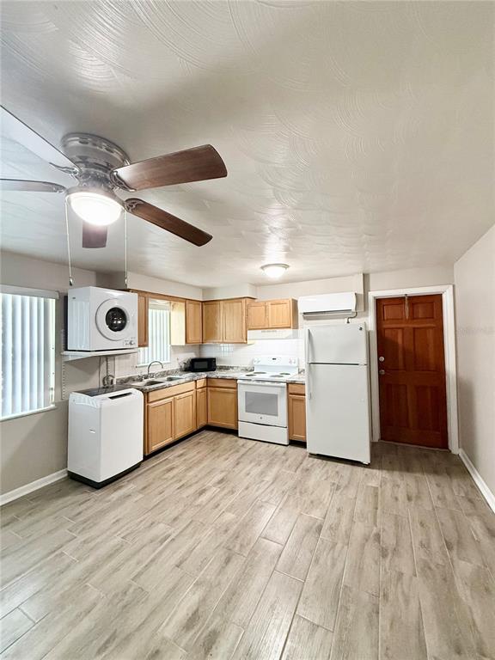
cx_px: 248
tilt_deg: +1.3
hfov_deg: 85.7
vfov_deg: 102.1
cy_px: 330
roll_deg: +0.3
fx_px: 267
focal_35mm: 14
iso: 400
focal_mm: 2.22
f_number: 2.2
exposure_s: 1/120
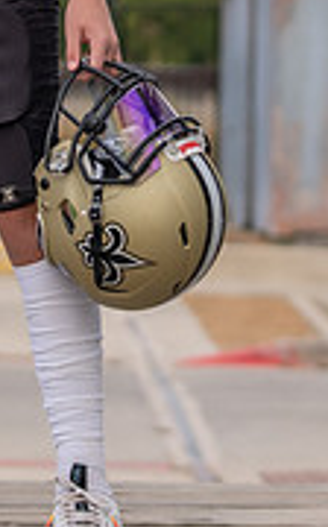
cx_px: 7
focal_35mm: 281
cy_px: -71
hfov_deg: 4.7
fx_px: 4032
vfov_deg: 7.4
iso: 100
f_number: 2.8
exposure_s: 1/640
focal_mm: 70
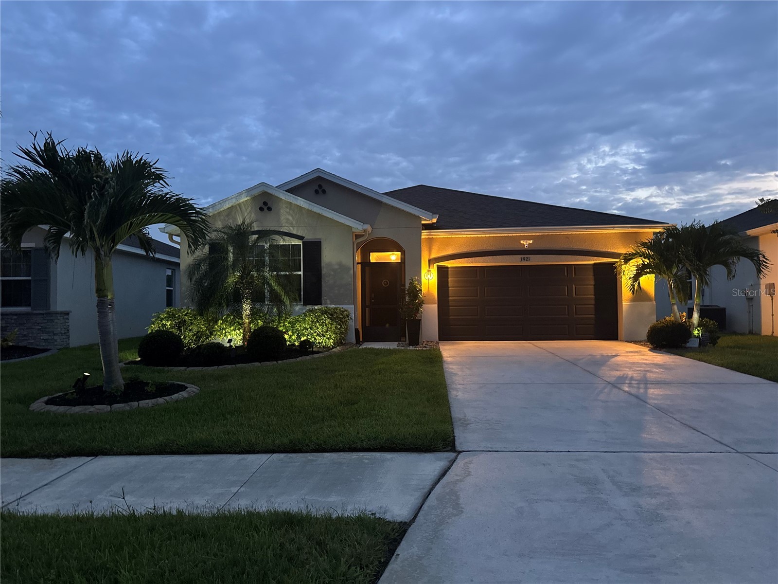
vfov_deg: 56.8
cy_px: 292
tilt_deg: +1.1
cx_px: 389
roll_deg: +0.7
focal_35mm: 24
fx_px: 539
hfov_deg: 71.6
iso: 1000
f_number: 1.78
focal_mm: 6.76
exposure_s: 1/30
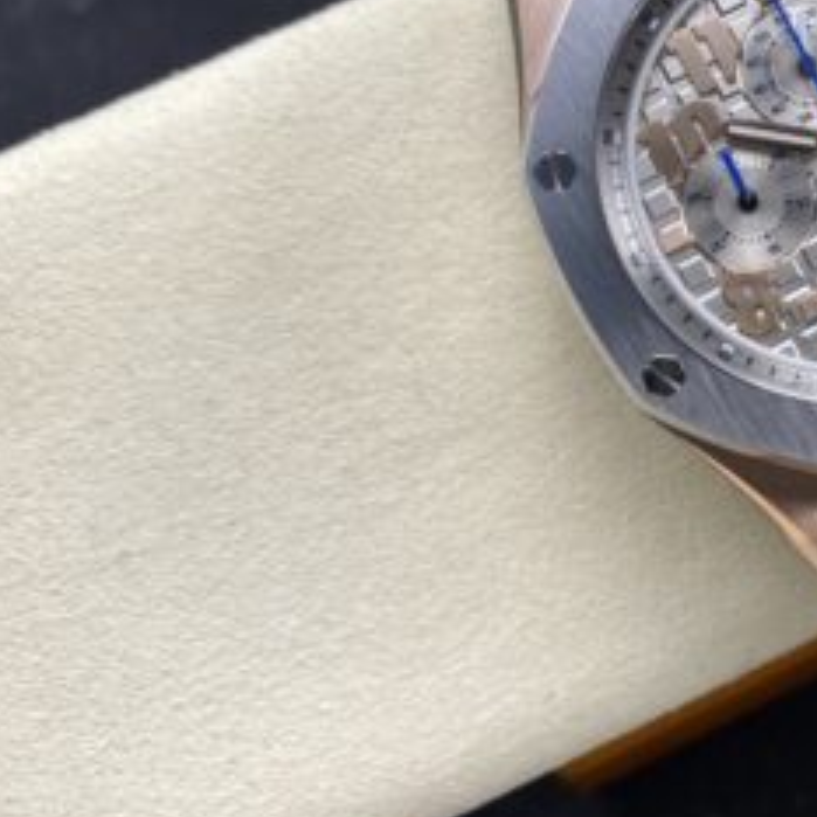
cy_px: 200
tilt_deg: -70.2
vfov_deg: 29.6
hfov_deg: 27.5
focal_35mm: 57
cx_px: 894
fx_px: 1522
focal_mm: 4.25
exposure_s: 1/164
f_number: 1.8
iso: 32
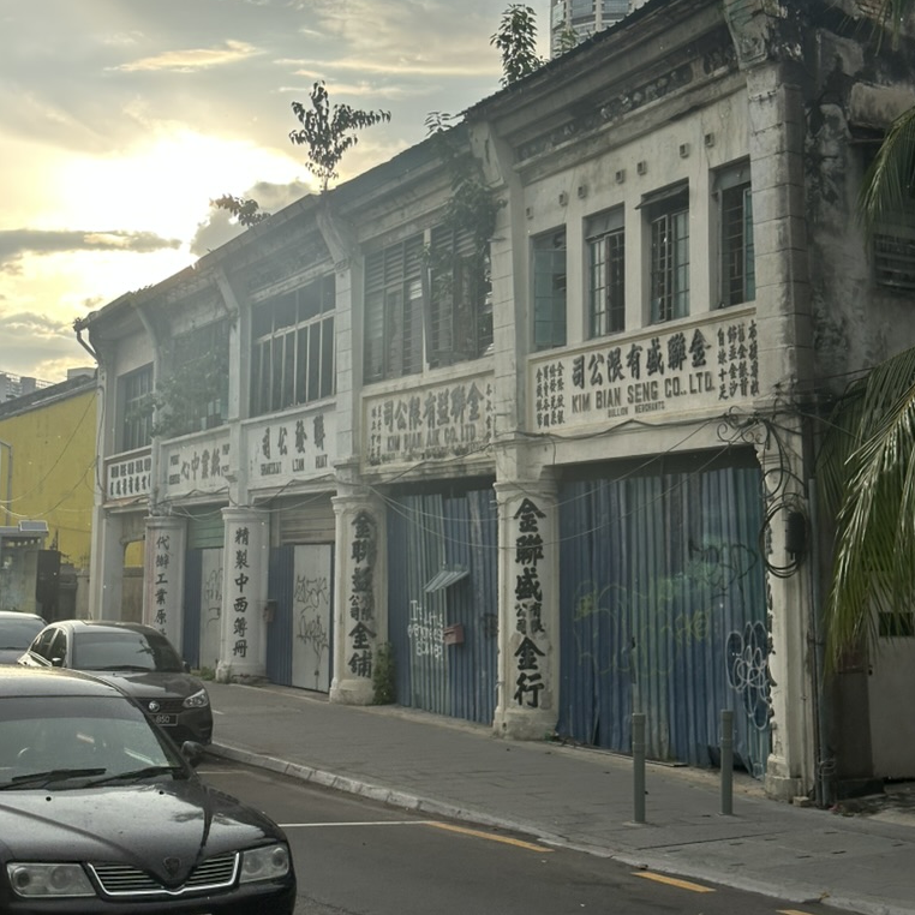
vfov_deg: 30.0
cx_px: 459
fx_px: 1705
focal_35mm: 57
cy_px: 378
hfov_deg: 30.0
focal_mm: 6.86
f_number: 1.78
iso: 64
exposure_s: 1/1953
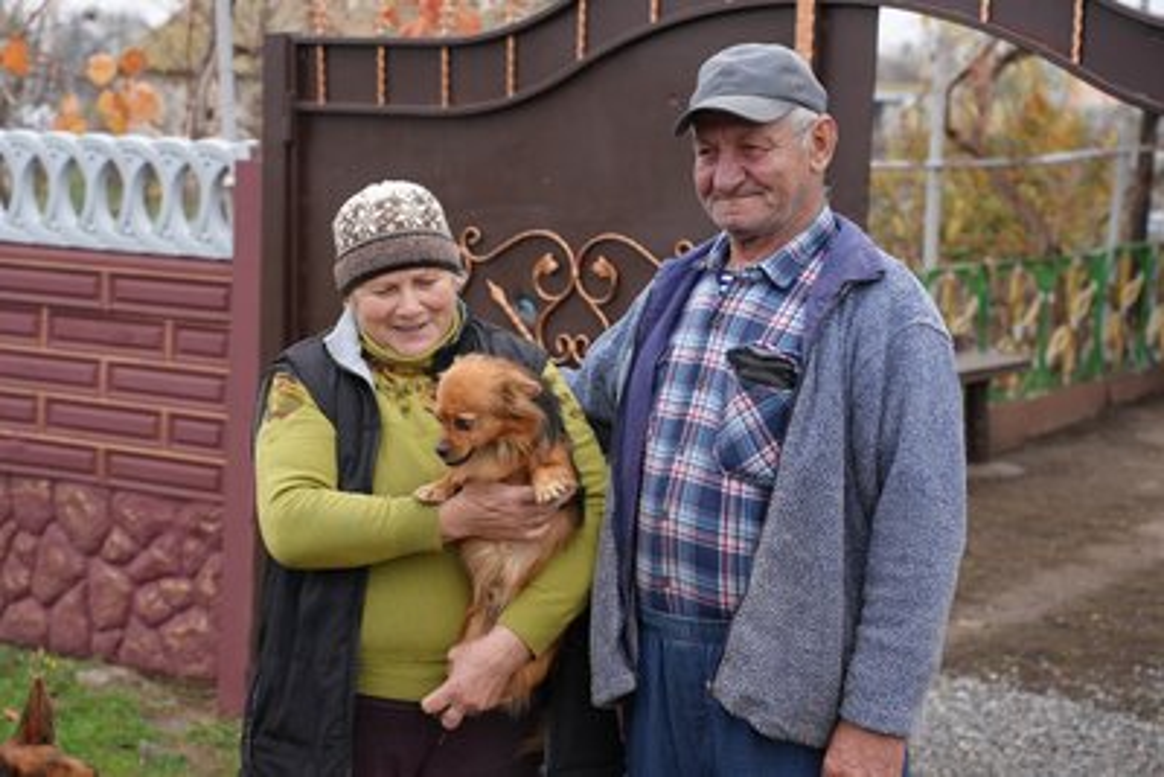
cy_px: 388
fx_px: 2038
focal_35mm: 63
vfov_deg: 21.6
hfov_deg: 31.9
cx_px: 582
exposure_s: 1/160
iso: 320
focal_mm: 63
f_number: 4
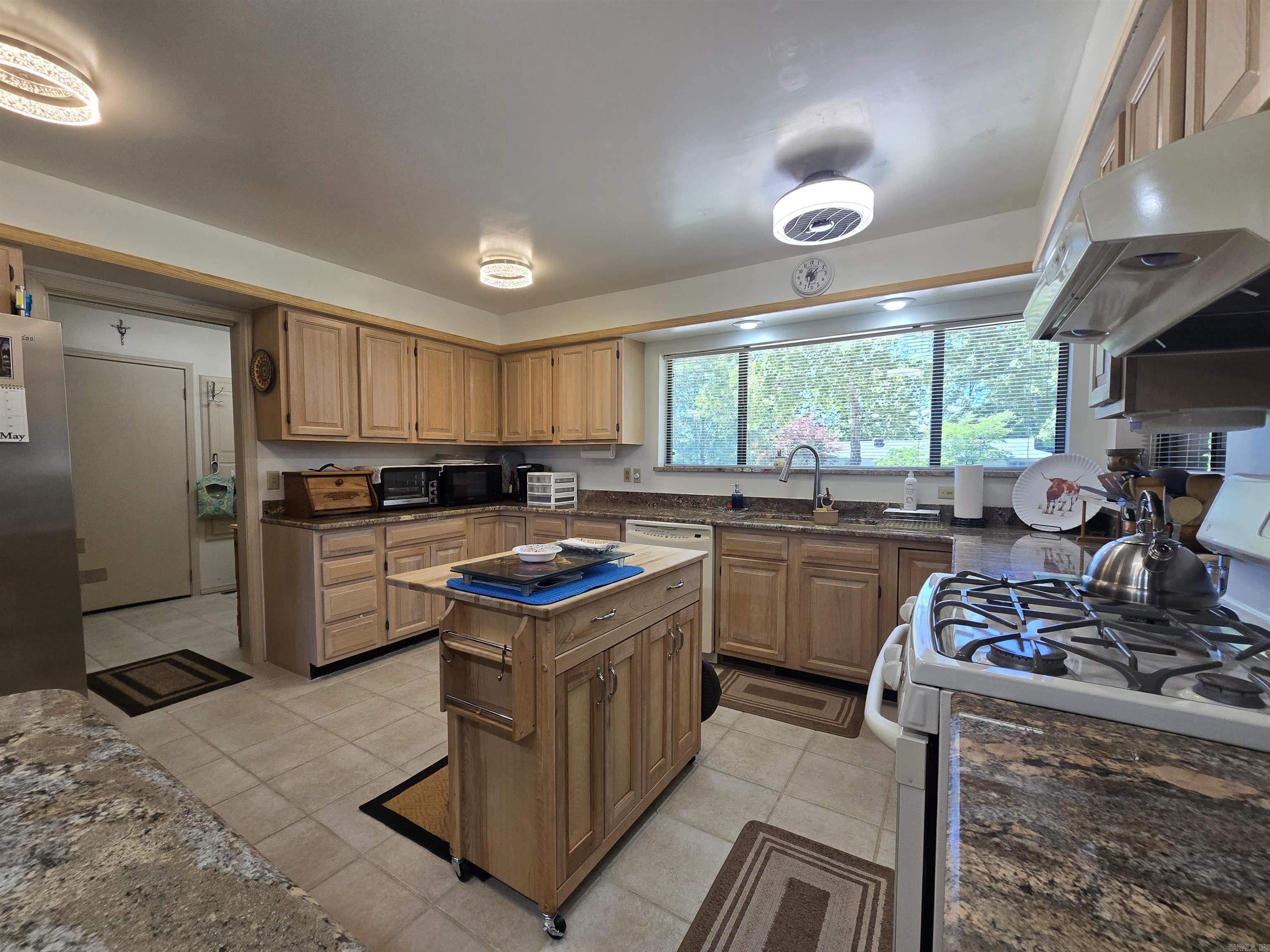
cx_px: 635
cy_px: 476
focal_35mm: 13
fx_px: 477
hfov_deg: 106.2
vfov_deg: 89.9
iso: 64
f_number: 2.2
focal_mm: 2.2
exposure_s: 1/120
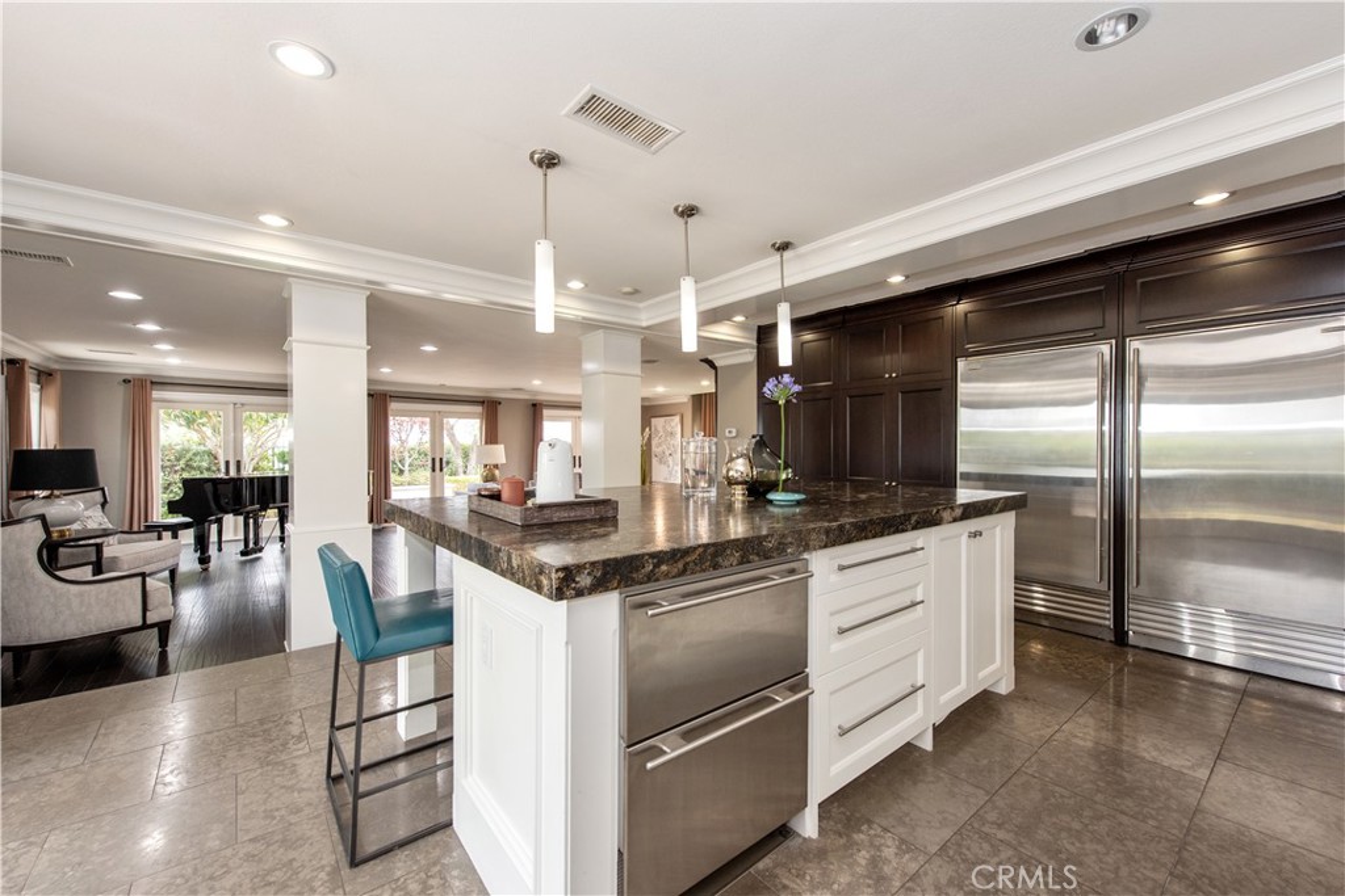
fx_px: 523
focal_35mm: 14
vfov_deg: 81.2
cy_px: 448
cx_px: 672
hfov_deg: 104.2
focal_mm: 14
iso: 800
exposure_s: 1/125
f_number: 5.6
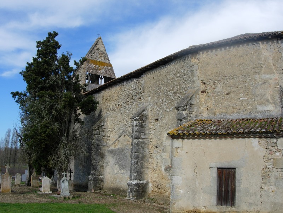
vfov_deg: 37.7
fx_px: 311
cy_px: 106
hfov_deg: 49.0
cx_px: 142
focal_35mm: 38
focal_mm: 7.8
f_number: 4.8
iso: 64
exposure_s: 1/664
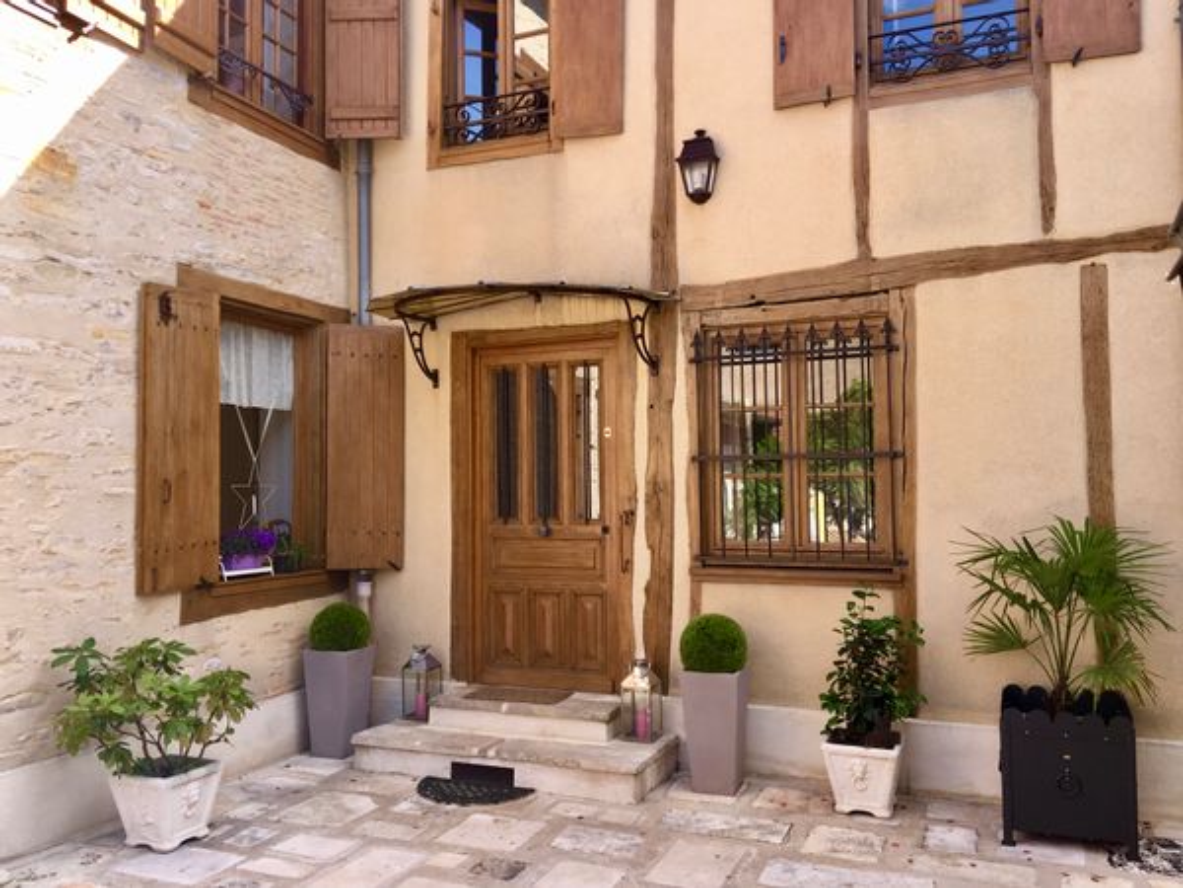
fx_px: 991
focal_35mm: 29
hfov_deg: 61.7
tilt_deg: +4.5
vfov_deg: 48.2
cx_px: 592
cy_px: 444
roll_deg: -0.2
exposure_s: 1/270
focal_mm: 4.15
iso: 25
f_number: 2.2
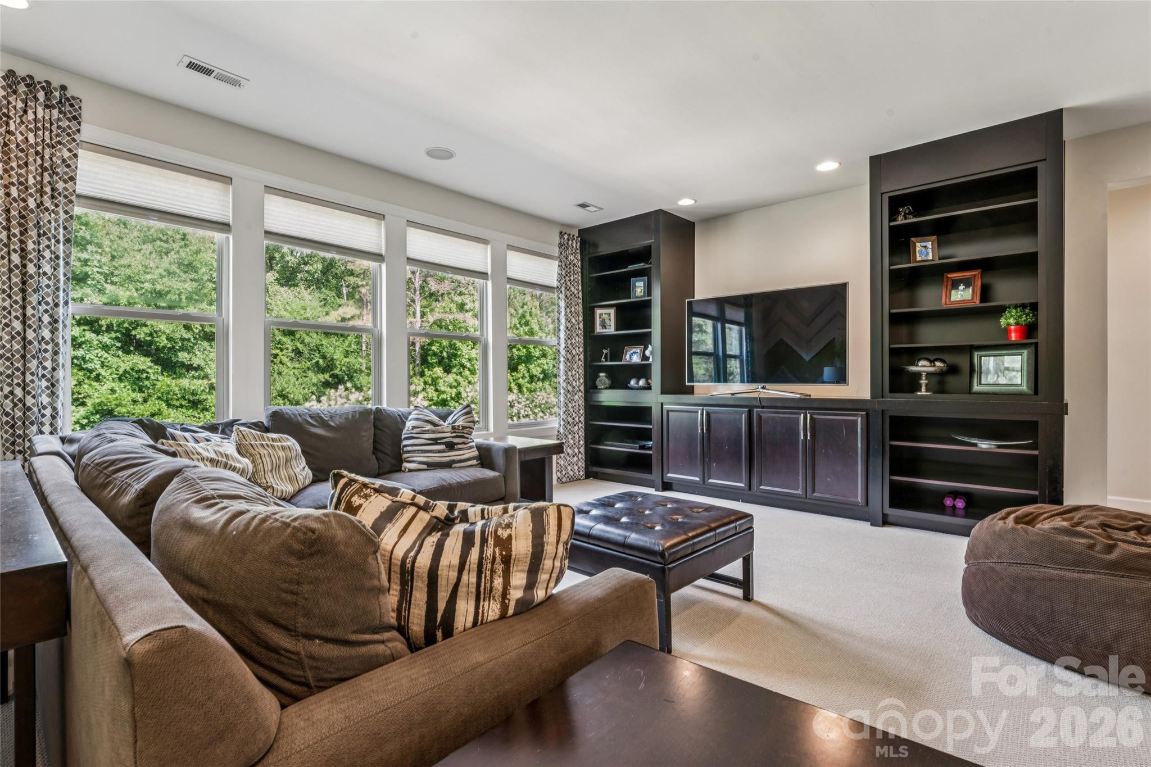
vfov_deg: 71.7
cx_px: 576
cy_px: 384
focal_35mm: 17
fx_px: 531
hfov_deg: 94.6
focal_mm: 16.6
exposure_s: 1.3
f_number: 13
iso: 100
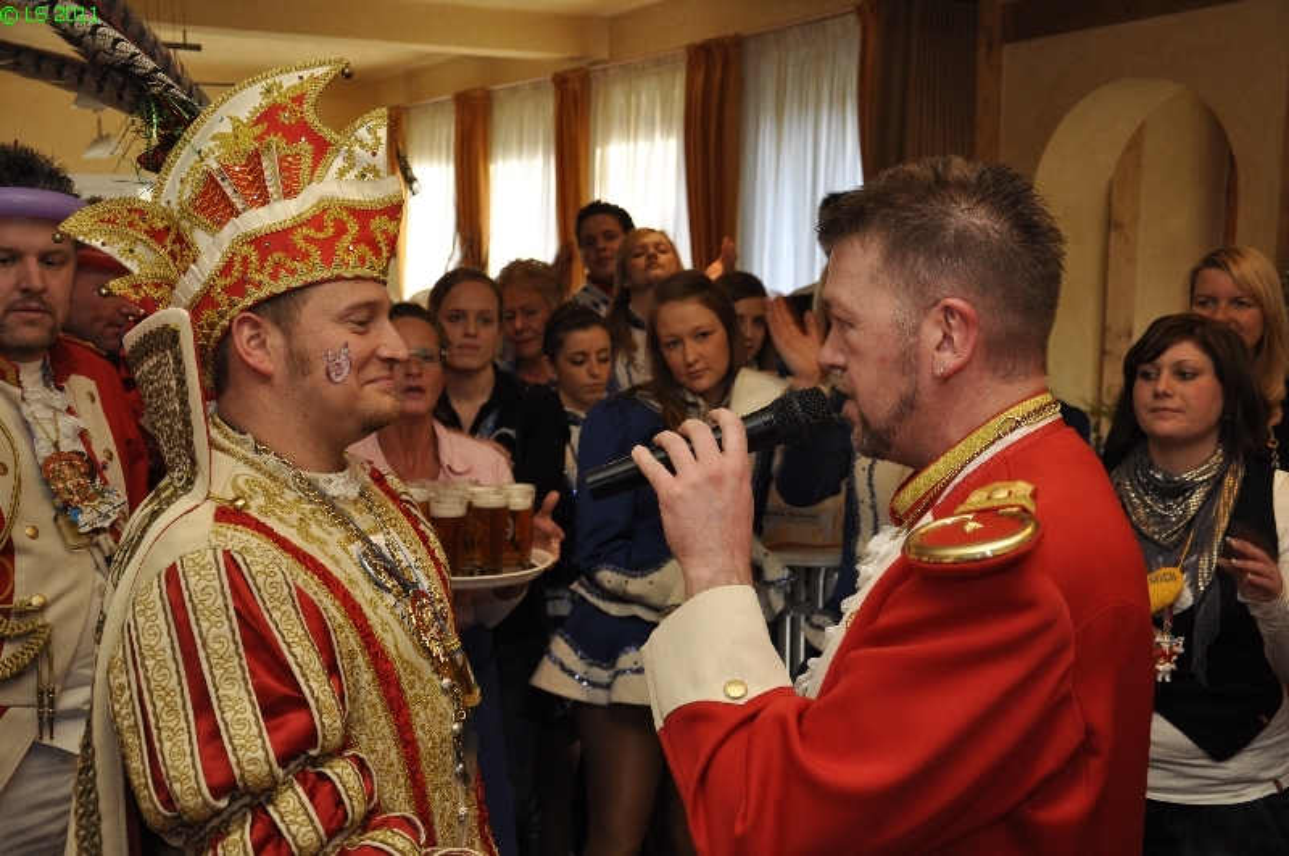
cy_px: 428
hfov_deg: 43.7
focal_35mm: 45
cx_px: 644
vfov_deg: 29.8
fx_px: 1609
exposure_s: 1/60
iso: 400
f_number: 5
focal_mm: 30
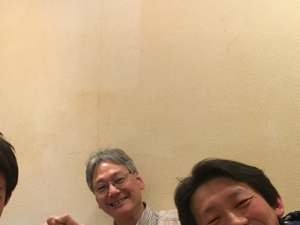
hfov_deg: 34.0
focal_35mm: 56
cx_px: 99
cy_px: 185
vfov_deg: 25.6
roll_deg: -1.5
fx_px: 486
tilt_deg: +0.1
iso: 200
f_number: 2.2
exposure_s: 1/15
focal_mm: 4.15
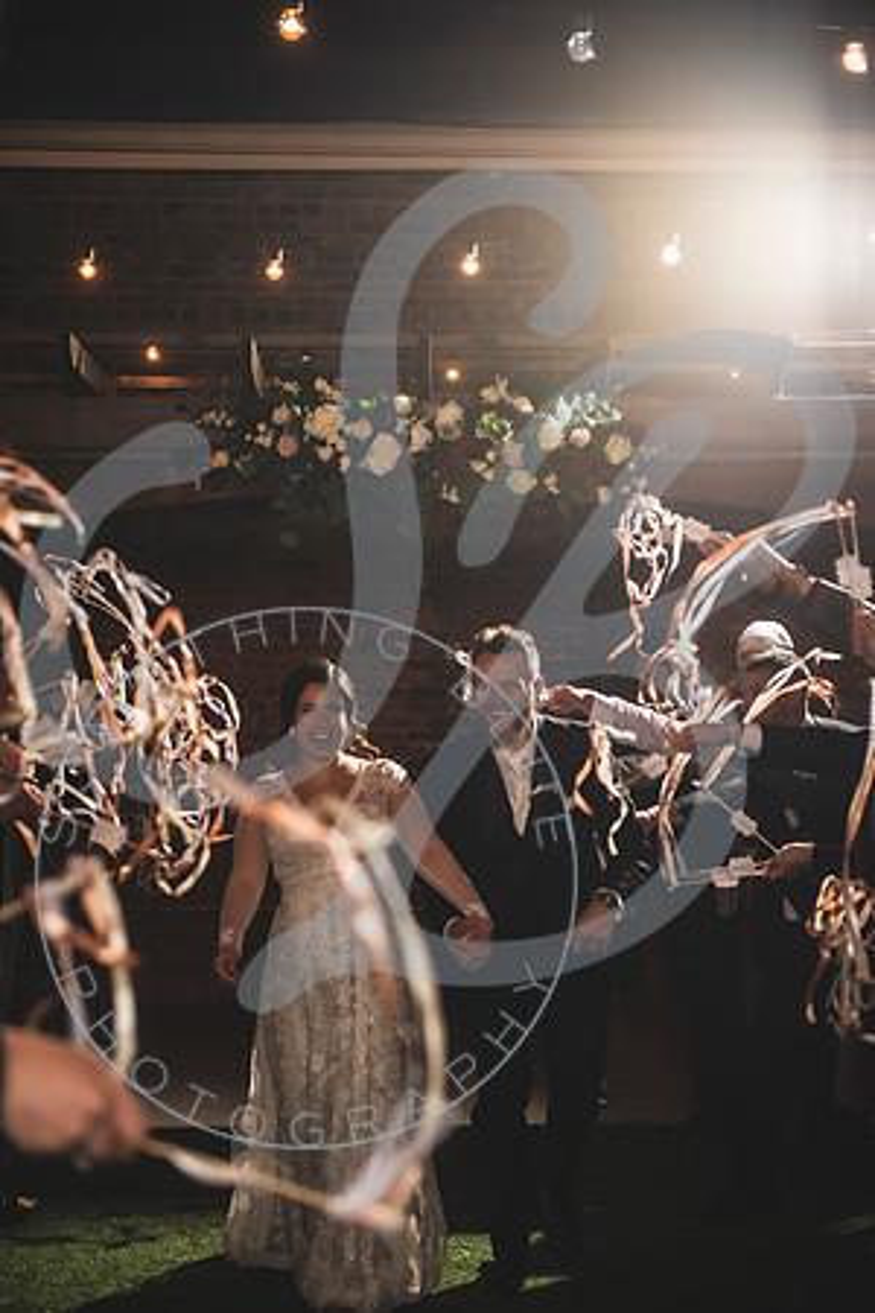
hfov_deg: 19.5
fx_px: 2552
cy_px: 656
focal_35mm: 70
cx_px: 438
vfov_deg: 28.8
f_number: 2.8
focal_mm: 70
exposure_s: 1/200
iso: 1000
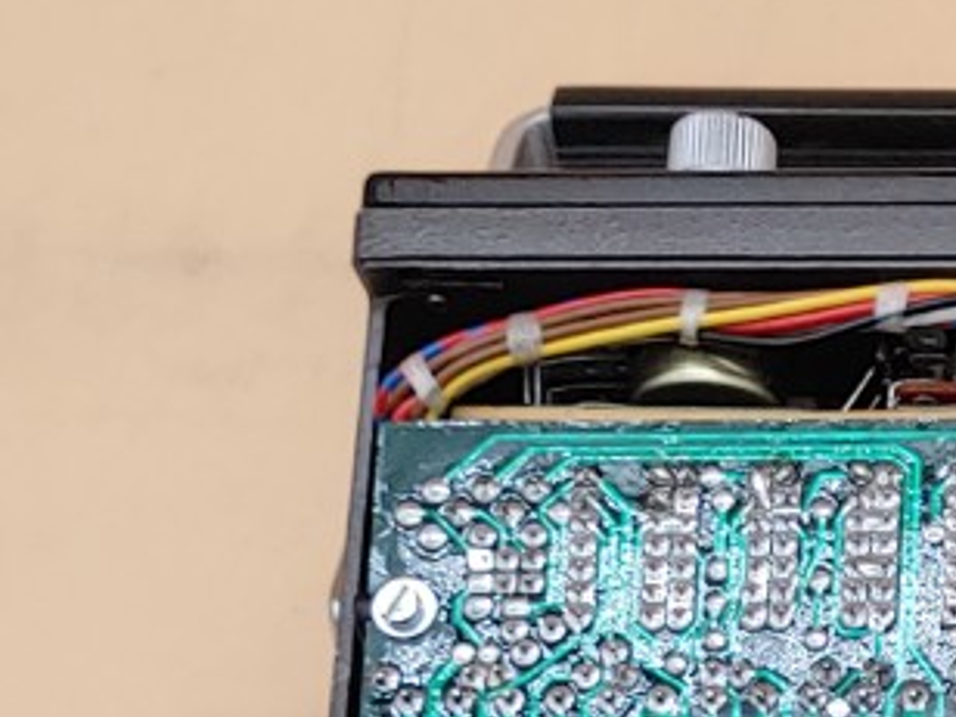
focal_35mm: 145
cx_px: 1639
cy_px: 1608
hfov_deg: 12.6
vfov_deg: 9.3
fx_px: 4005
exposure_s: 1/87
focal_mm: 4.36
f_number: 1.8
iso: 50
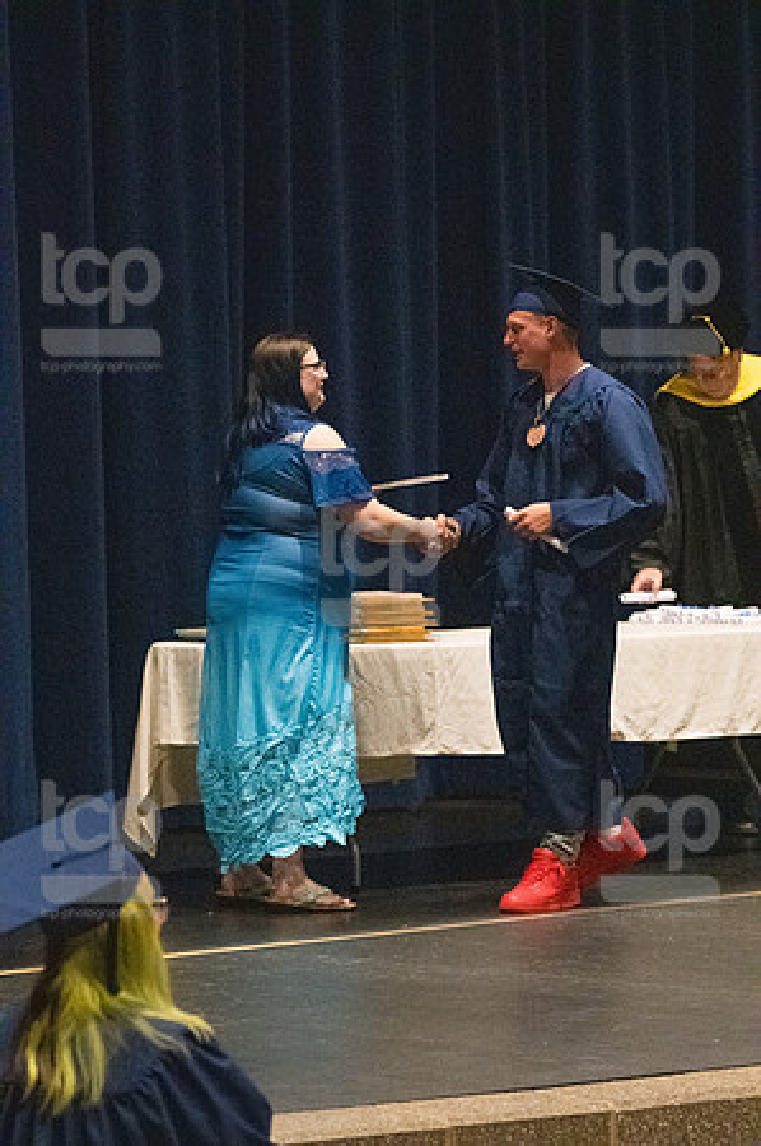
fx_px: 4862
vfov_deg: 13.4
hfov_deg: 8.9
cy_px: 573
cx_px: 380
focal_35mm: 153
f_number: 3.2
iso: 10000
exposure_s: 1/400
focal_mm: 102
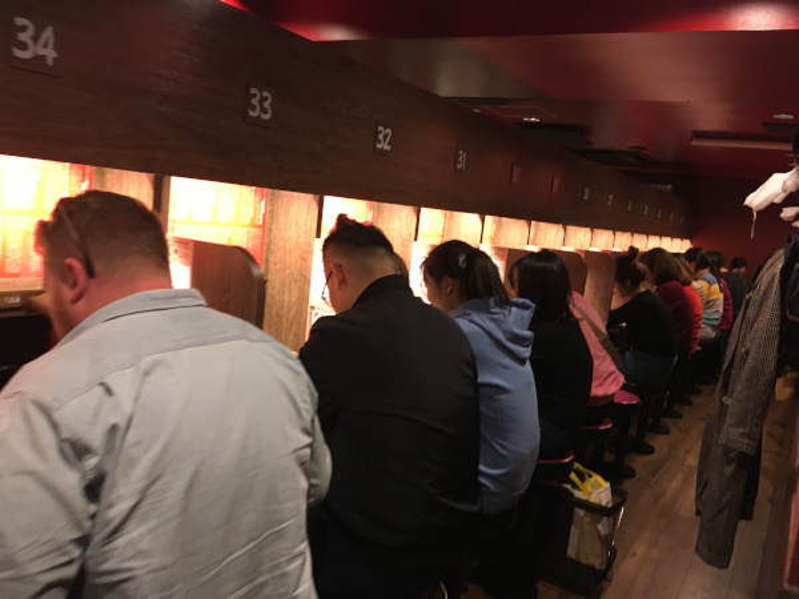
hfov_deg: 61.7
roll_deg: -3.2
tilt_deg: -5.6
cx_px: 400
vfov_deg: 48.2
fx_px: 669
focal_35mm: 29
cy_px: 300
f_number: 2.2
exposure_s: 1/30
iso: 200
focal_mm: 4.15
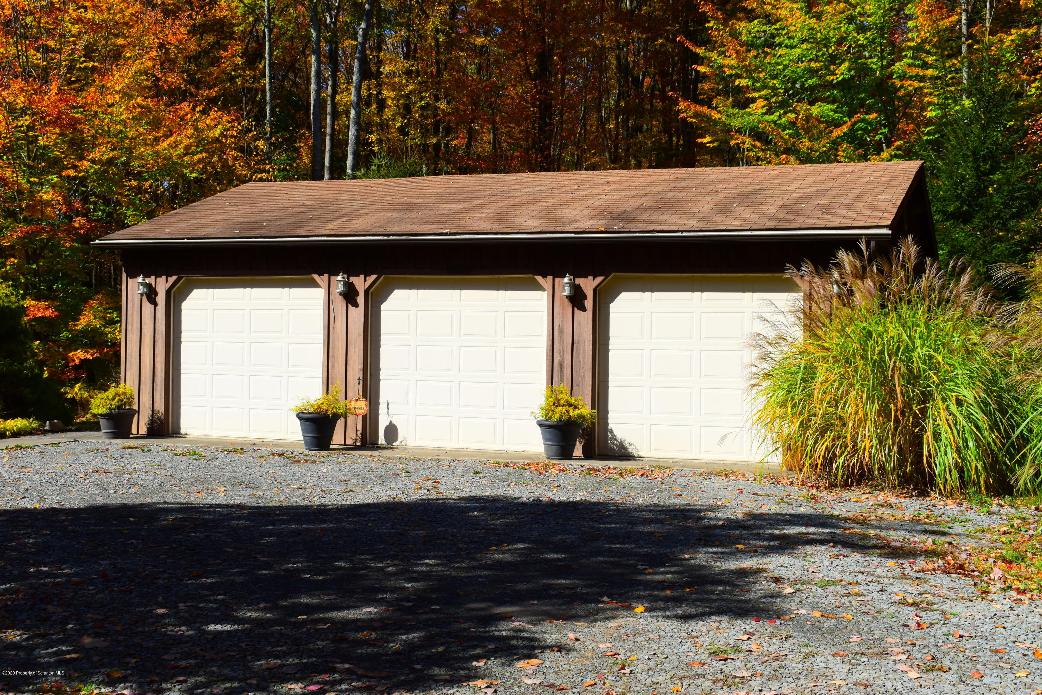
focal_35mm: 45
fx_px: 1302
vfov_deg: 29.9
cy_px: 348
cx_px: 521
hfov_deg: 43.6
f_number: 11
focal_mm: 30
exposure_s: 1/500
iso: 200
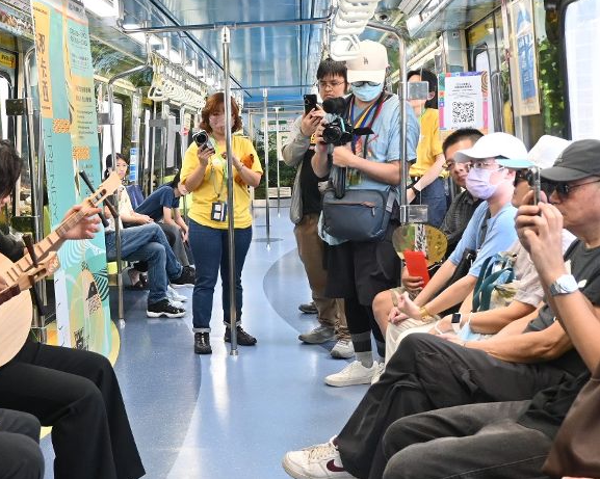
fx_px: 887
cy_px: 279
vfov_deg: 30.2
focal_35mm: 50
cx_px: 185
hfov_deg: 36.8
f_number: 3.5
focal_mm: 16
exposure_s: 1/125
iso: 1000
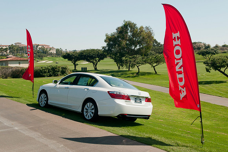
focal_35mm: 38
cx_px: 113
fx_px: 242
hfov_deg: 50.4
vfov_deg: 34.9
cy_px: 76
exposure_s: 1/200
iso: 200
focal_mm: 24
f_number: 11
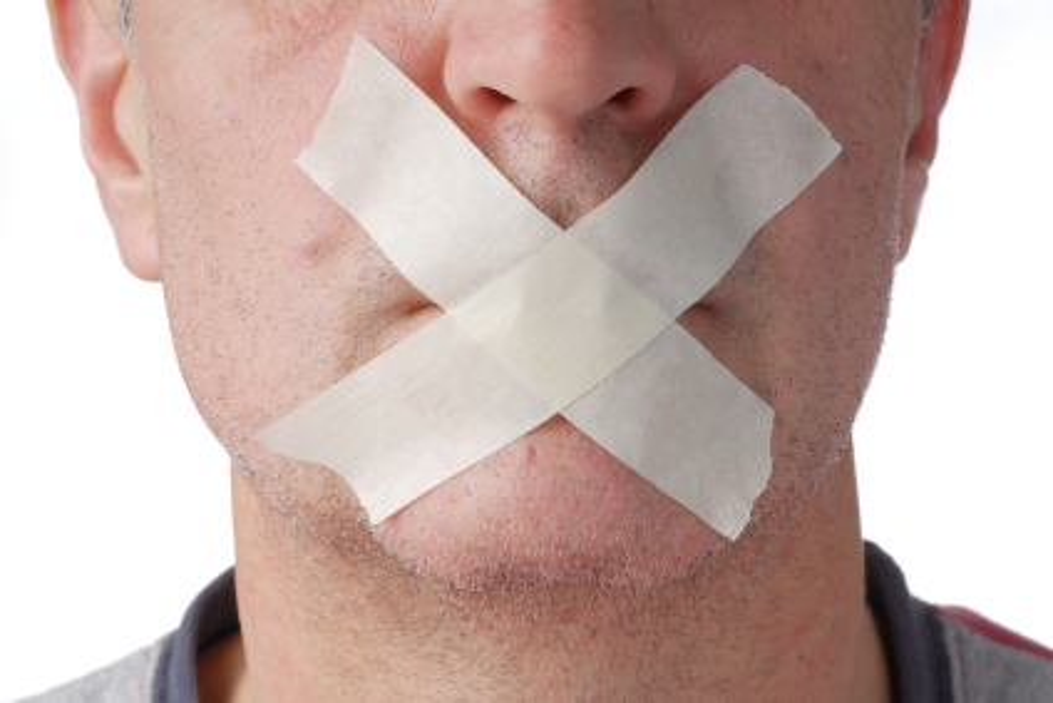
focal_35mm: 90
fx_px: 2633
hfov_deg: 22.6
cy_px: 352
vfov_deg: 15.2
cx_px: 526
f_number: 16
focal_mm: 60
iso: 100
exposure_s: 1/250
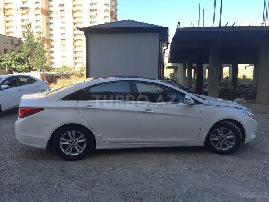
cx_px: 134
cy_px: 101
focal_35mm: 29
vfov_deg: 48.2
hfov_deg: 61.7
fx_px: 225
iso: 32
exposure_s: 1/488
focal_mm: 4.15
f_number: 2.2
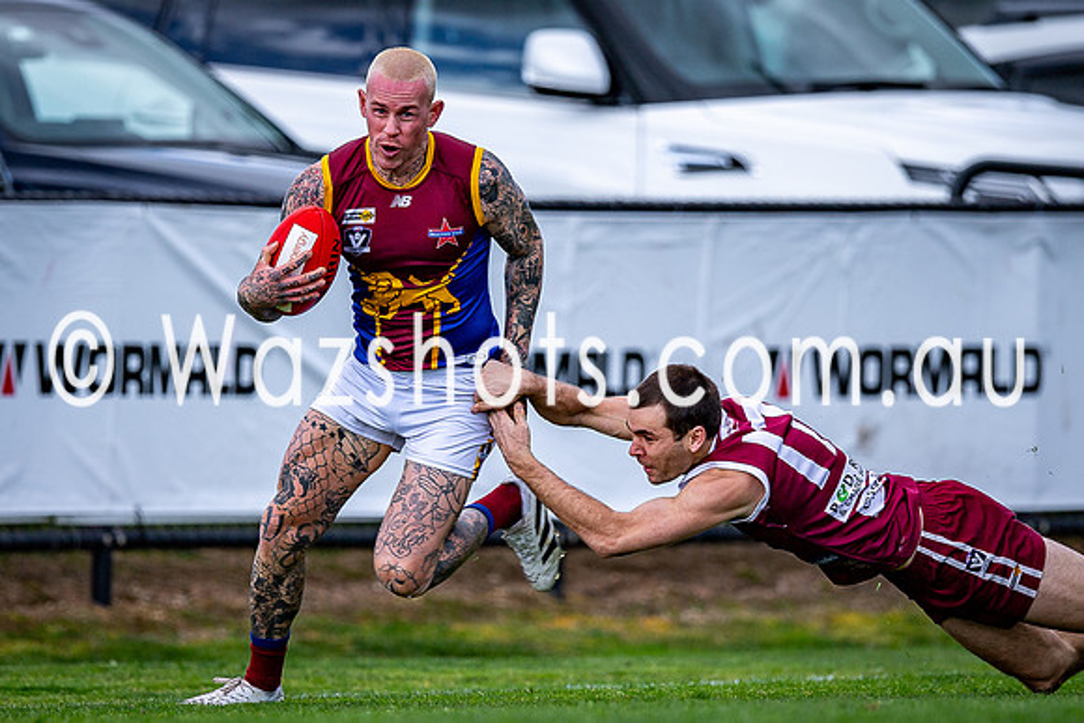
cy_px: 409
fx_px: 26919
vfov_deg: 1.5
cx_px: 518
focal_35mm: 894
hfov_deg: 2.3
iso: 180
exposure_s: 1/1600
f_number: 4
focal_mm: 500
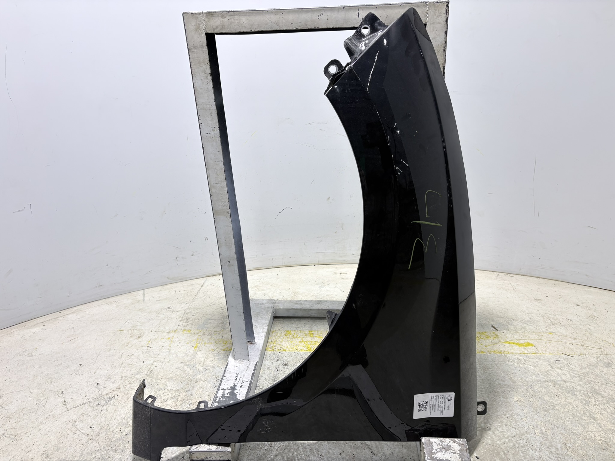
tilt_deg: -21.0
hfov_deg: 67.3
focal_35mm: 26
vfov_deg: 53.1
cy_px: 230
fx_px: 462
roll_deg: +3.8
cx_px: 308
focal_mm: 5.96
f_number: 1.6
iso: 50
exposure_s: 1/120
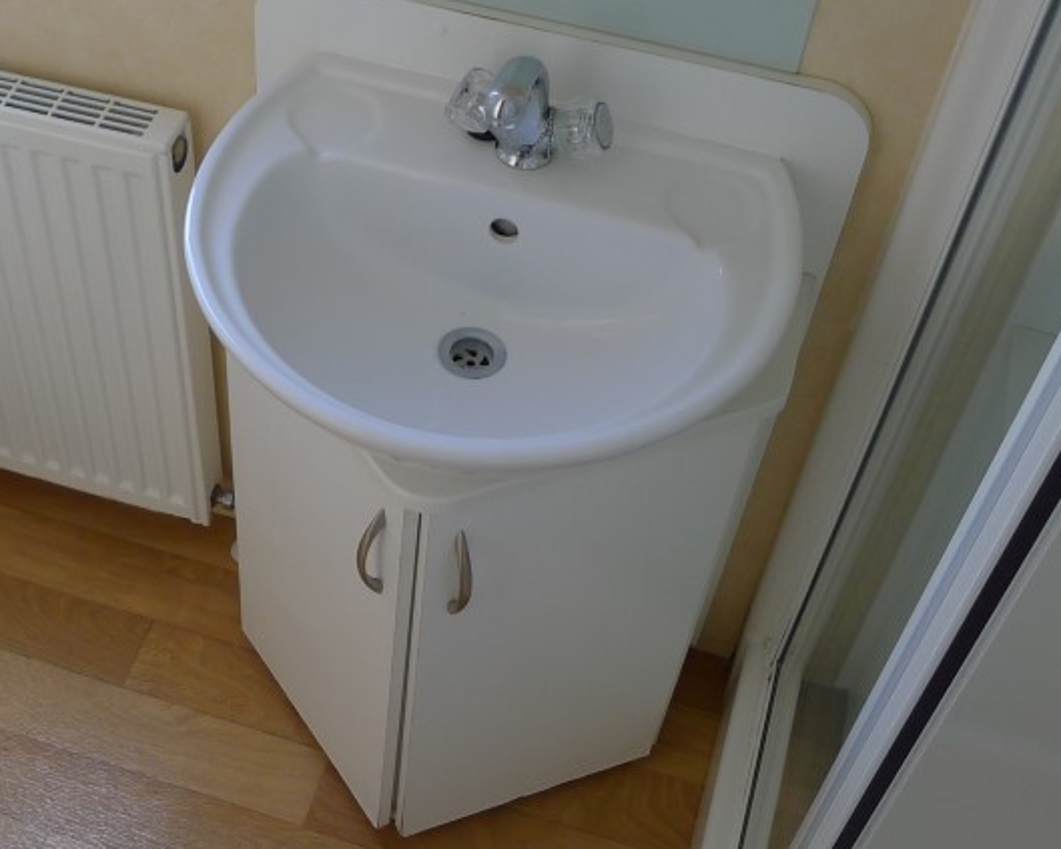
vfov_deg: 30.8
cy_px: 456
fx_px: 1538
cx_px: 346
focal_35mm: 49
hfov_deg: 37.6
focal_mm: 5.1
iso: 80
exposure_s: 1/60
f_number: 2
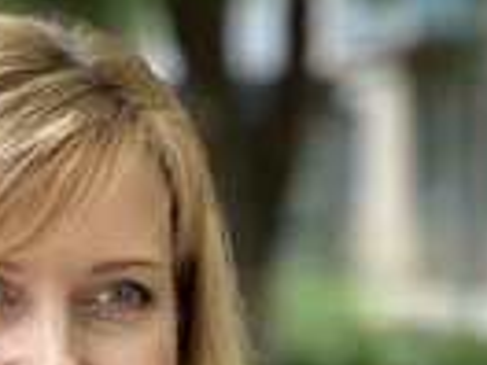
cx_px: 151
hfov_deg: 8.5
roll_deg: -0.5
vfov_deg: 6.3
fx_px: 3292
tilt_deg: -3.9
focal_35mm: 234
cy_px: 520
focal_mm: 9
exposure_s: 1/121
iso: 80
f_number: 2.8
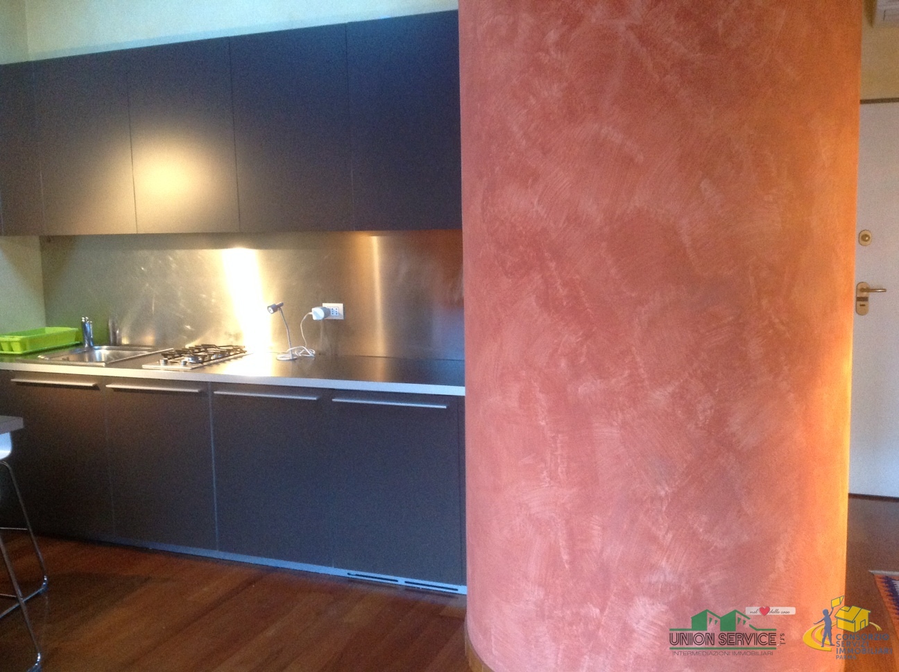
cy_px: 336
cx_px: 450
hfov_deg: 52.7
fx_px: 908
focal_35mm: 35
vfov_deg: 40.6
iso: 400
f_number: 2.4
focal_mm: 4.28
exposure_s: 1/15
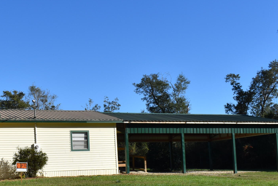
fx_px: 448
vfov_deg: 23.2
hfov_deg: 33.2
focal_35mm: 58
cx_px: 43
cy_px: 132
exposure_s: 1/400
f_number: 10
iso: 200
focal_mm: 18
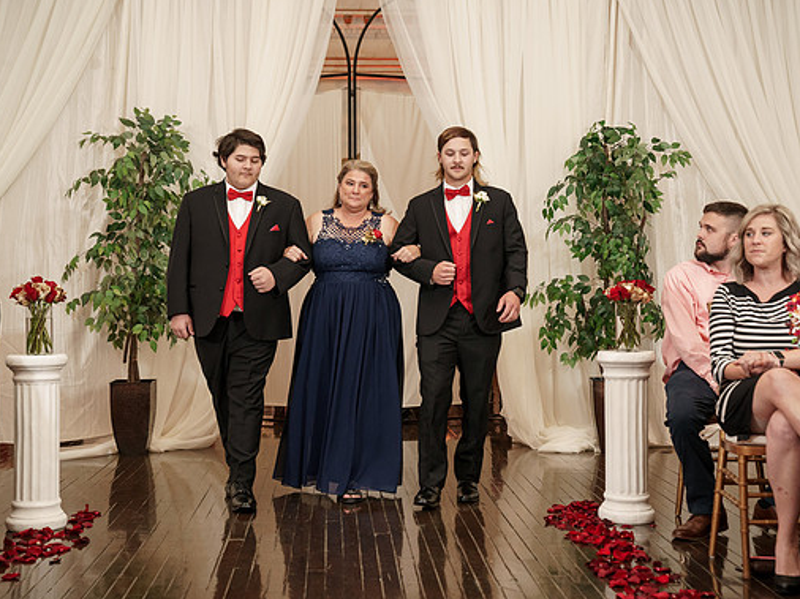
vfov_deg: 24.0
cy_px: 300
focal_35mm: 61
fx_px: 1409
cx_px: 400
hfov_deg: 31.7
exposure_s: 1/160
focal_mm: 54
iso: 2000
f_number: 4
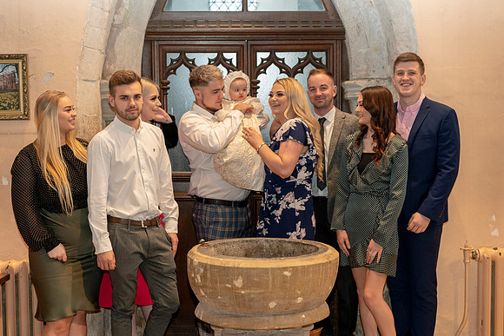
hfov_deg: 36.2
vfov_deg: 24.6
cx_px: 252
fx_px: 770
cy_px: 168
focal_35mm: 55
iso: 3200
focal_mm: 55
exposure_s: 1/160
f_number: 4
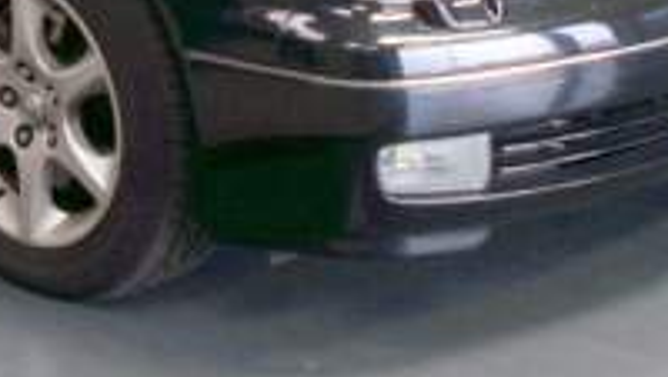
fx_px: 2199
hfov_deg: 17.0
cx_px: 43
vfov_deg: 9.4
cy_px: -254
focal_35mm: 124
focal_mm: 6.3
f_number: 2.8
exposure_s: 1/90
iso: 100
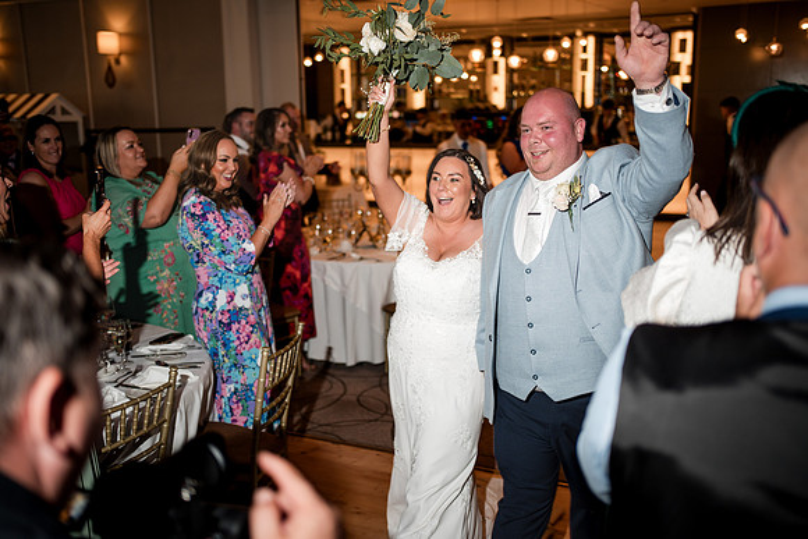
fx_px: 786
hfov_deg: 54.4
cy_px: 270
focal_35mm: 35
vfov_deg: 37.9
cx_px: 404
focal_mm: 35
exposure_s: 1/200
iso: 200
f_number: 1.8
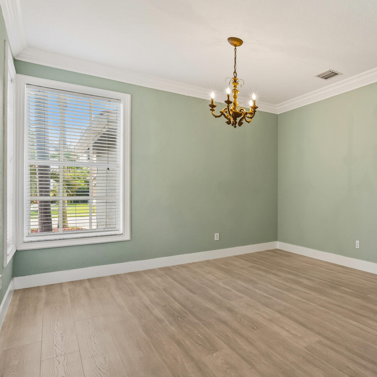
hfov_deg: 55.3
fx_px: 283
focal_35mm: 23
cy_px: 189
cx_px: 360
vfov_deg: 67.3
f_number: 7.1
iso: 250
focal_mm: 14
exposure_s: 1/8
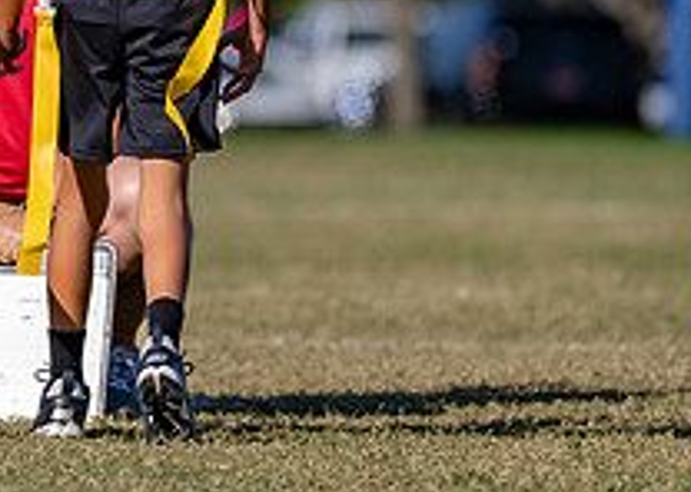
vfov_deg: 1.9
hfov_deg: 2.7
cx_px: -26
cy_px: -34
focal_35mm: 746
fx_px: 14621
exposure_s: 1/2000
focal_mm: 200
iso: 100
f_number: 2.8
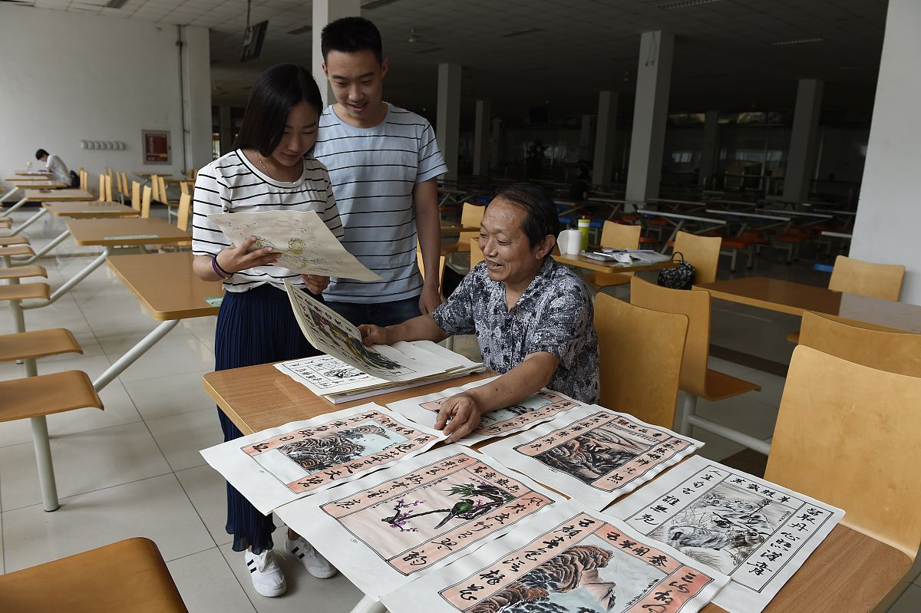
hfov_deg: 73.8
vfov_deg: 53.1
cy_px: 306
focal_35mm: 24
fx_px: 614
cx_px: 460
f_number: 5.6
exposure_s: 1/125
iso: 640
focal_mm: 24
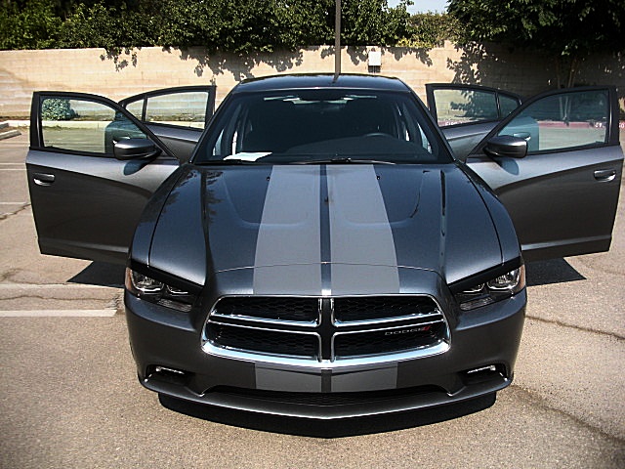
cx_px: 312
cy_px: 234
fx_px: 650
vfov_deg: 39.7
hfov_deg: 51.4
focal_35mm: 36
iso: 50
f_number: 2.8
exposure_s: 1/640
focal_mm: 6.3
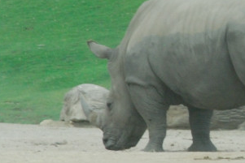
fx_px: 8136
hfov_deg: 1.7
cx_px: 274
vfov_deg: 1.2
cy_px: 73
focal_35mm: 1195
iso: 1600
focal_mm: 300
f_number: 32
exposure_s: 1/90
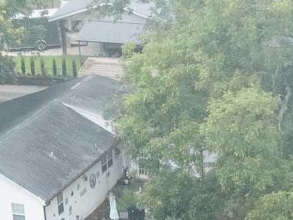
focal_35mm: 167
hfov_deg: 11.7
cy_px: 527
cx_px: 270
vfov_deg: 8.2
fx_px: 1414
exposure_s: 1/15
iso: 280
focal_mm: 12.29
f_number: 2.8
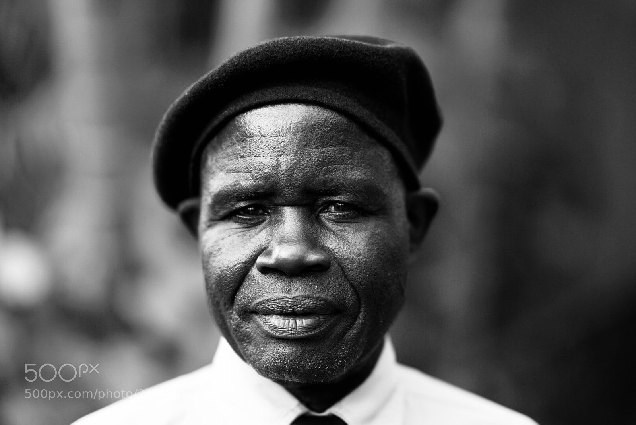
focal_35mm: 85
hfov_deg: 23.9
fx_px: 1503
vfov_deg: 16.1
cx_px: 318
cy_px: 212
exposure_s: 1/500
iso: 200
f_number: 1.4
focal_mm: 85
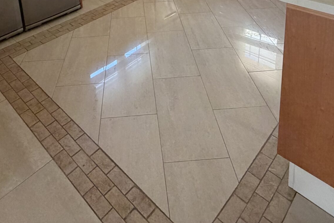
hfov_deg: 57.0
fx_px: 306
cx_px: 141
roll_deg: +3.7
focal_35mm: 33
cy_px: -60
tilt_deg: -14.5
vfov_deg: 31.6
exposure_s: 1/104
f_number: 2.2
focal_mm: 2.22
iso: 320
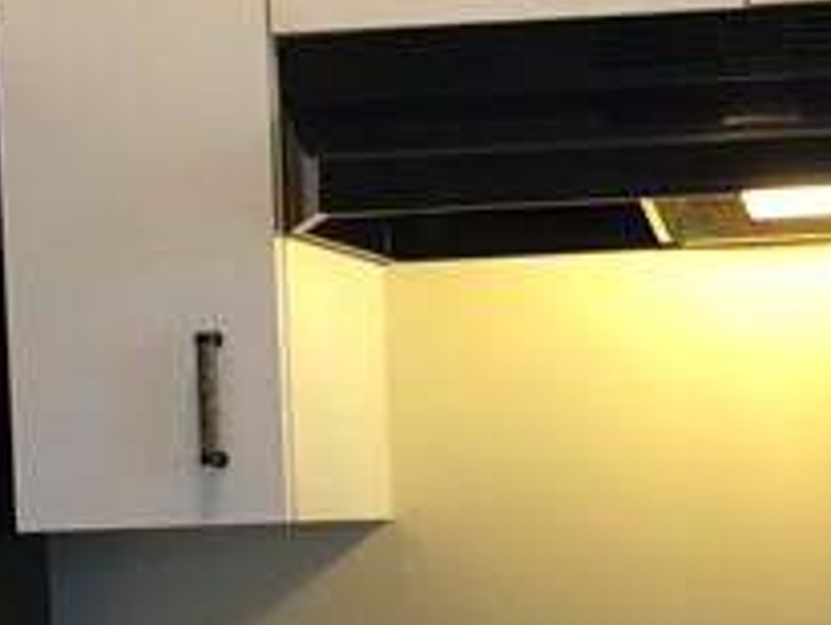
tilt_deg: -5.1
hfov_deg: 13.6
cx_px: 654
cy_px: 702
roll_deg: +1.9
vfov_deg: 10.2
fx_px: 3461
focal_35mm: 144
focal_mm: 4.15
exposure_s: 1/30
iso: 80
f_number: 2.2
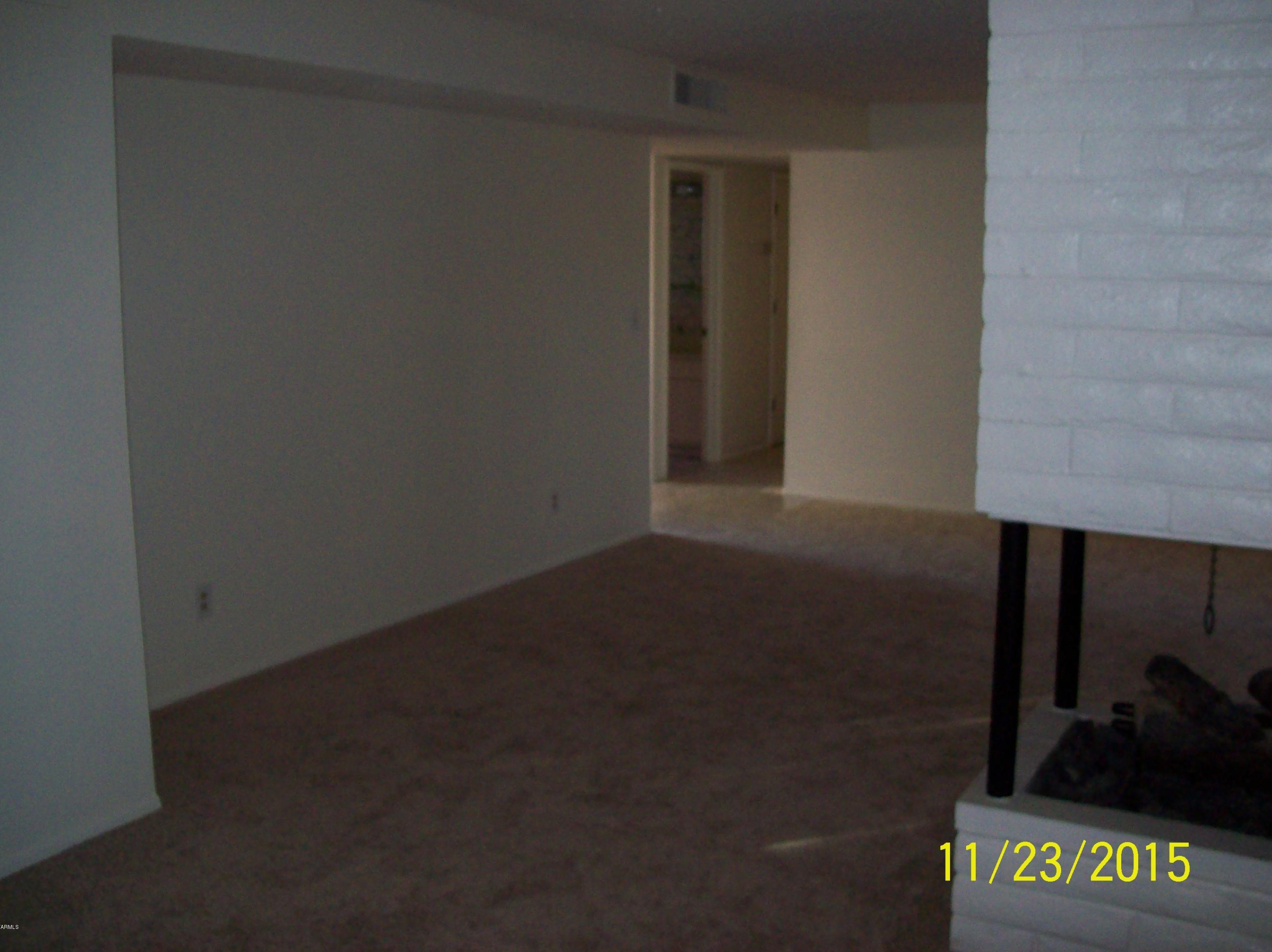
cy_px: 468
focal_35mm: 37
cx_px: 631
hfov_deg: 50.2
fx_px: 1359
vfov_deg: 38.6
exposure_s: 1/64
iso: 200
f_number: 2.7
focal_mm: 6
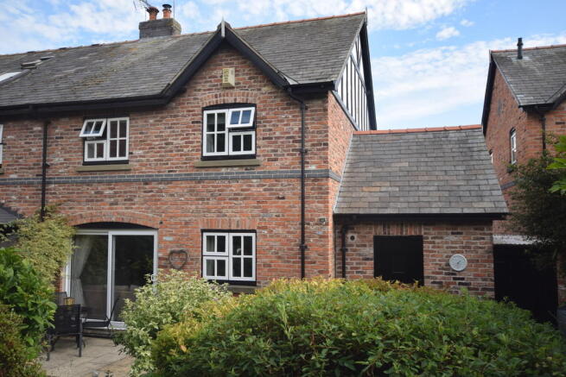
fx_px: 472
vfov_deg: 43.6
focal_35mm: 30
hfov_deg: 61.9
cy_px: 188
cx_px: 283
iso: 100
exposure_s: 1/160
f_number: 6.3
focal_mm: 20
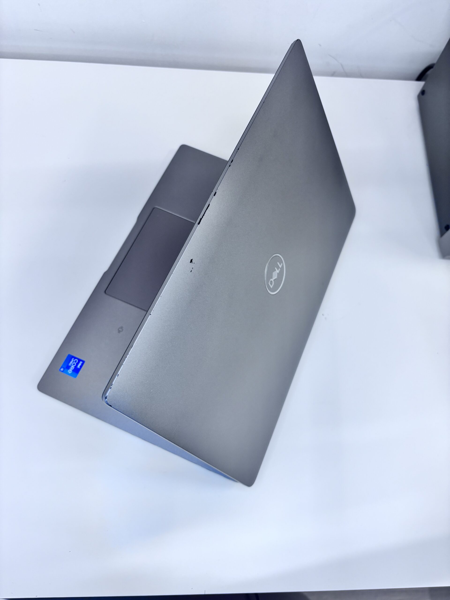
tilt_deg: -68.9
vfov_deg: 67.3
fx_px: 451
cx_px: 225
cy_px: 300
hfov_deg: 53.1
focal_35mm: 26
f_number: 1.6
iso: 100
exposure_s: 1/100
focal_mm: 5.96
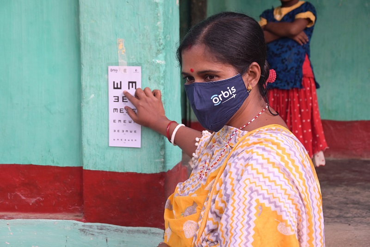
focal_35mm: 72
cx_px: 185
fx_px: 740
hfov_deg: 28.1
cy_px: 124
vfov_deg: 18.9
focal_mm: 48
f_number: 4.8
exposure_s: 1/60
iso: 500
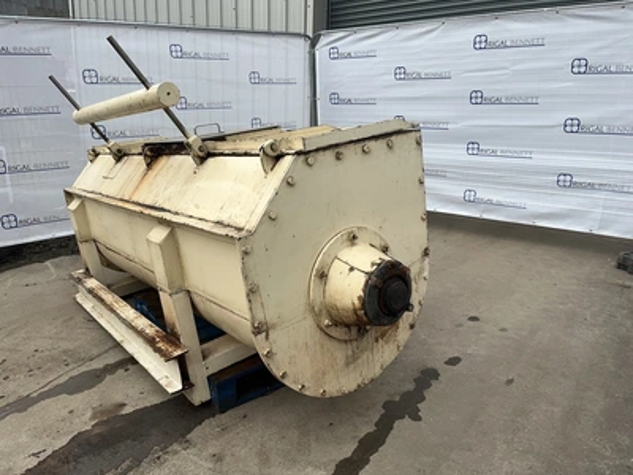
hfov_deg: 67.3
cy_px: 238
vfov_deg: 53.1
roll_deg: -1.5
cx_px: 316
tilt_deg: -14.7
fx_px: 475
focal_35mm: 26
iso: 40
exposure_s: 1/701
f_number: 1.6
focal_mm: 5.1
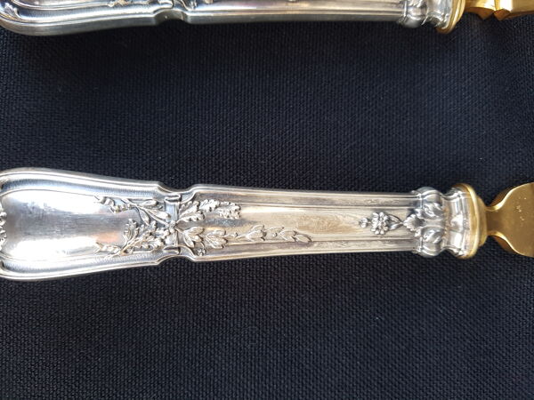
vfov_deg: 53.1
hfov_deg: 67.3
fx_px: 401
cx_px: 267
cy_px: 200
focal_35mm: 26
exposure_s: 1/50
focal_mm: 4.2
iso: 80
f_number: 1.7
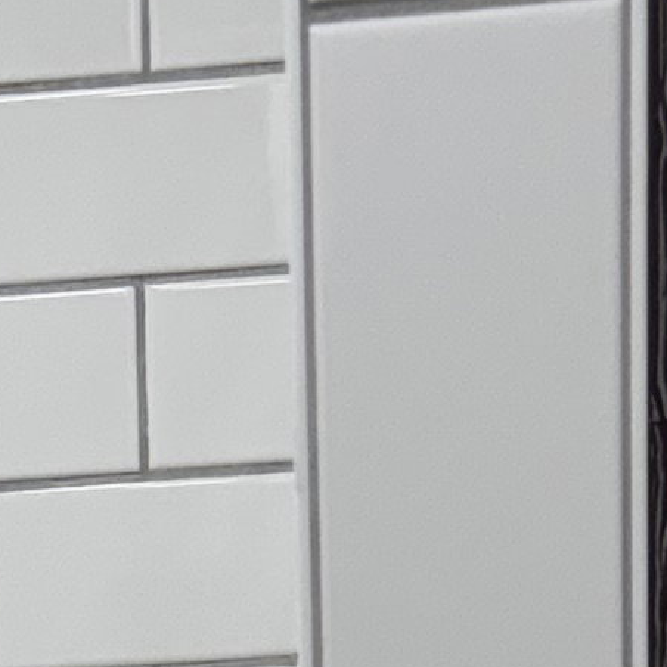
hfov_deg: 8.3
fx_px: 4469
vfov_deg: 7.4
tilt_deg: -14.5
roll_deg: +3.3
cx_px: -341
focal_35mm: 205
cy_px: 2057
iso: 40
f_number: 1.6
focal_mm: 5.96
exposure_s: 1/120
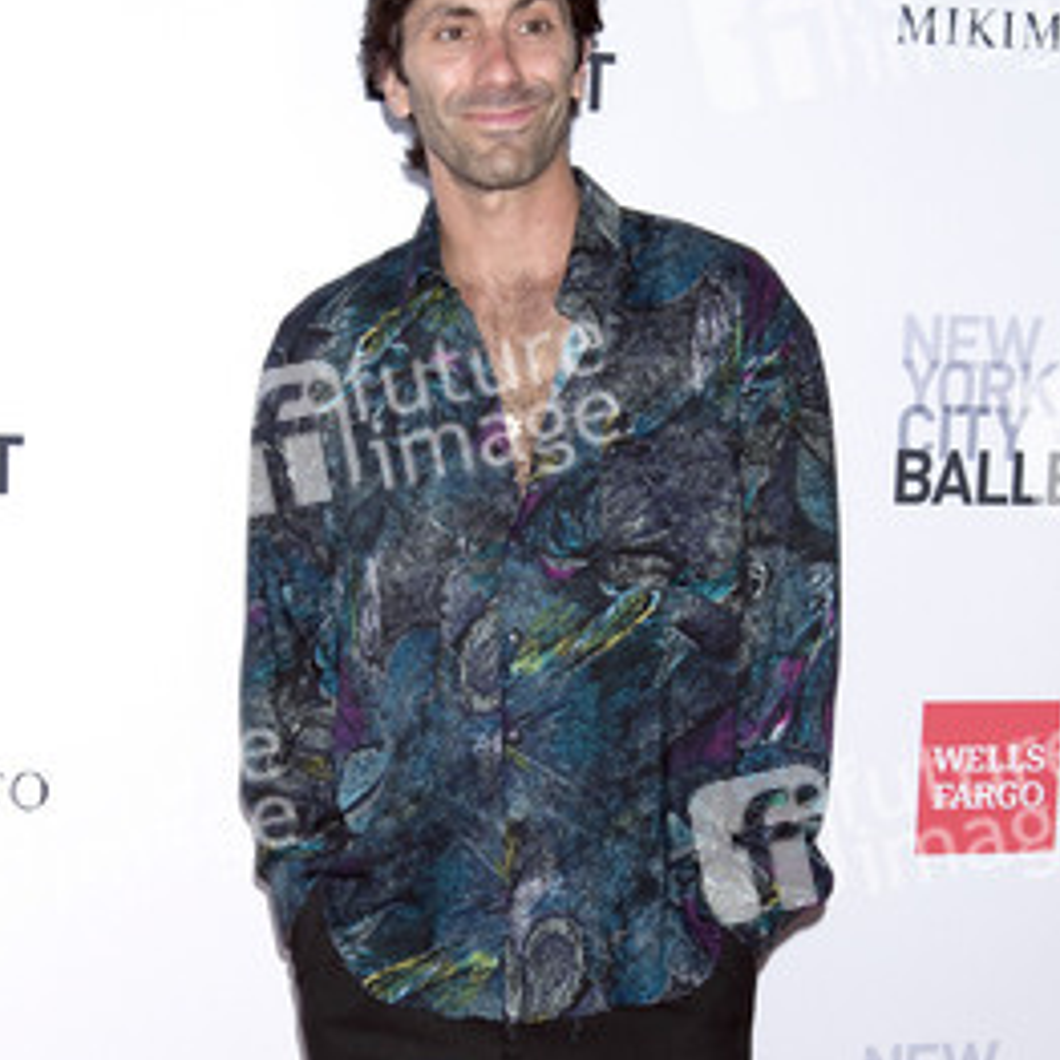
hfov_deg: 30.0
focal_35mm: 57
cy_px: 623
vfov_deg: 30.0
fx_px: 1975
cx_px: 530
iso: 640
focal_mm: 44
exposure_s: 1/200
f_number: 5
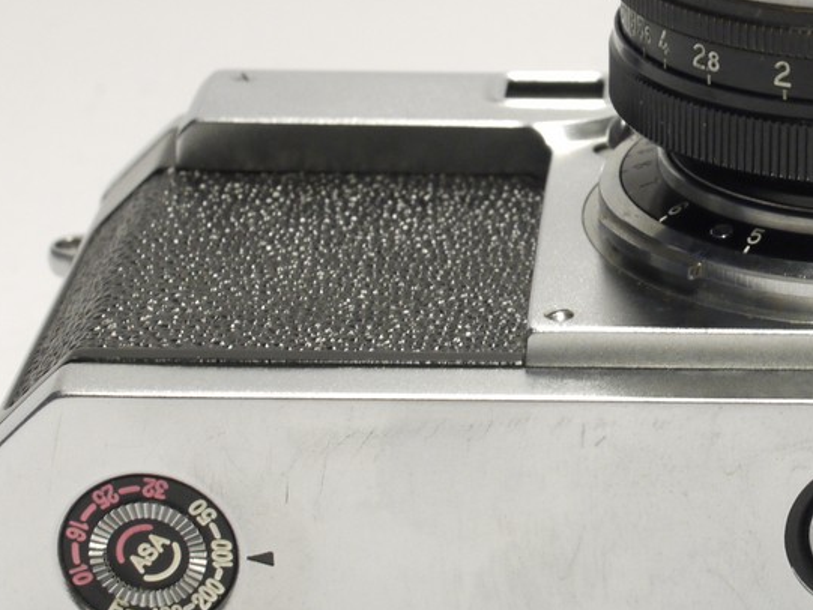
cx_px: 771
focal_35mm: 133
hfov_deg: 14.6
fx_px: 3124
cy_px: 209
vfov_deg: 11.1
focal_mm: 30
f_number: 9
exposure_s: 1/10
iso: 400
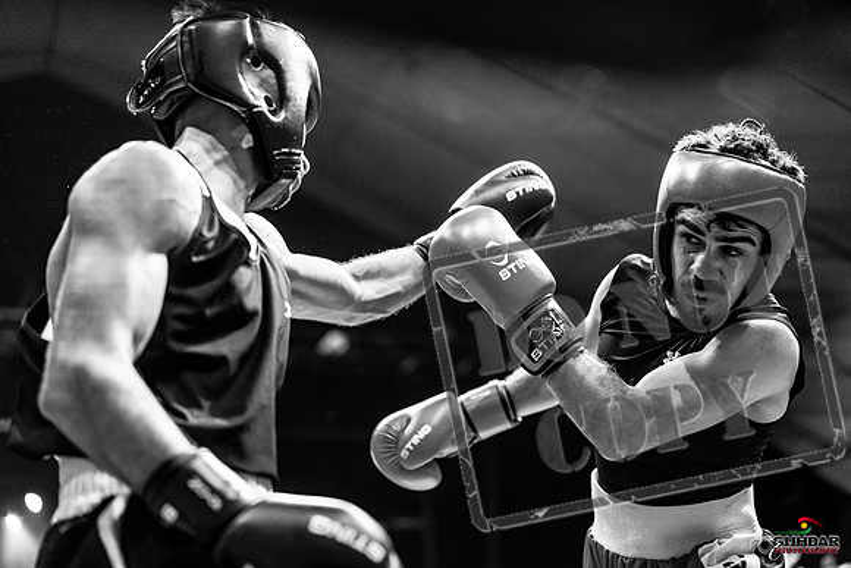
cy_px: 284
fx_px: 1182
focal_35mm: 50
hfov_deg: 39.6
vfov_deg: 27.0
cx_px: 426
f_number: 2
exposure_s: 1/1250
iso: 3200
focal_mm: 50
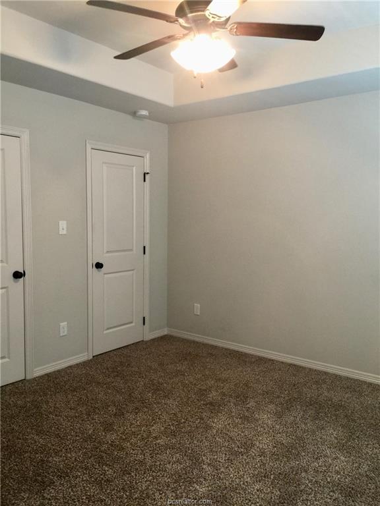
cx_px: 190
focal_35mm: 29
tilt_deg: -3.1
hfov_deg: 48.2
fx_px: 424
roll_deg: -1.1
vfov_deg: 61.7
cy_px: 253
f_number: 2.2
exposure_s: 1/15
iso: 64
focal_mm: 4.15
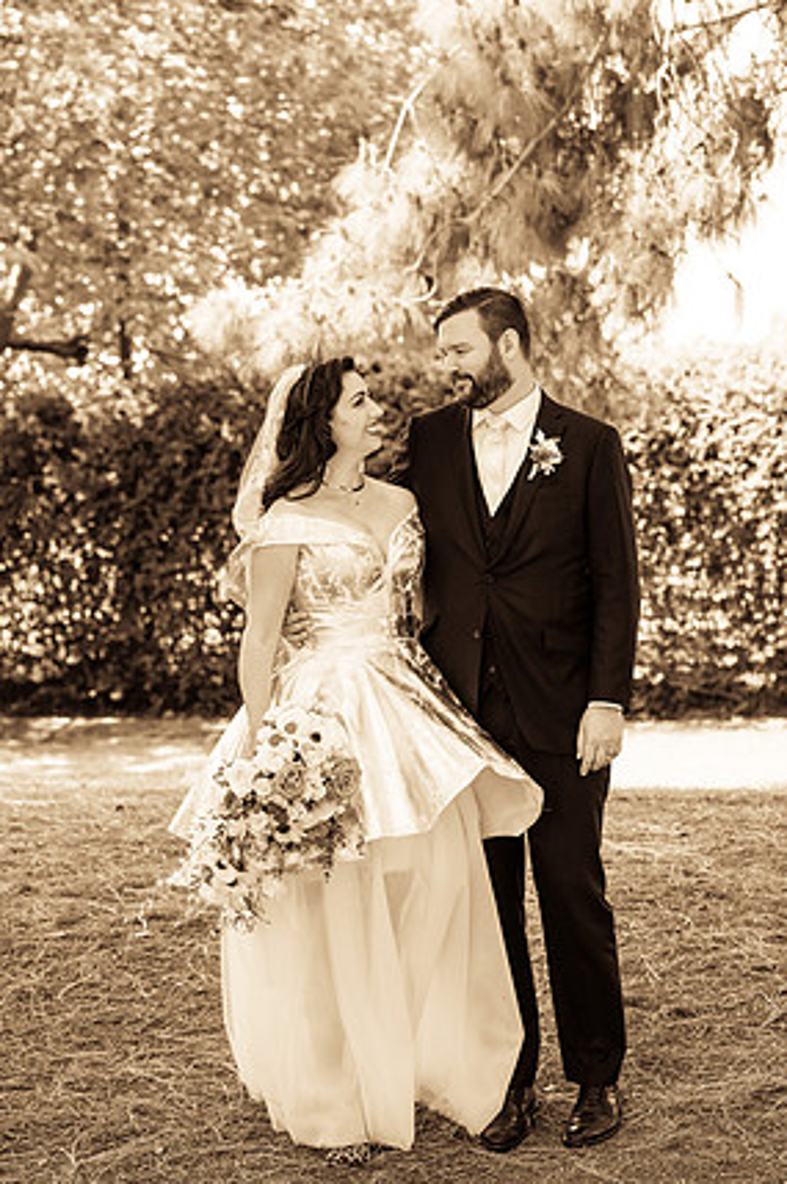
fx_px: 3583
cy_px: 580
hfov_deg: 12.5
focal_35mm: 109
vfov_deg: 18.8
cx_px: 380
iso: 500
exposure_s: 1/640
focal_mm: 104
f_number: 5.6
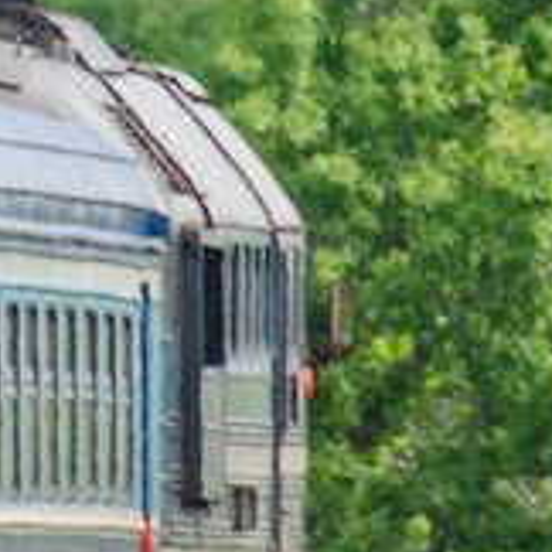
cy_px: -51
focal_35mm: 3195
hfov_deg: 0.5
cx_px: -1598
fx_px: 57642
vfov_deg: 0.5
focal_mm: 270
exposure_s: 1/400
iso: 250
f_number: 7.1
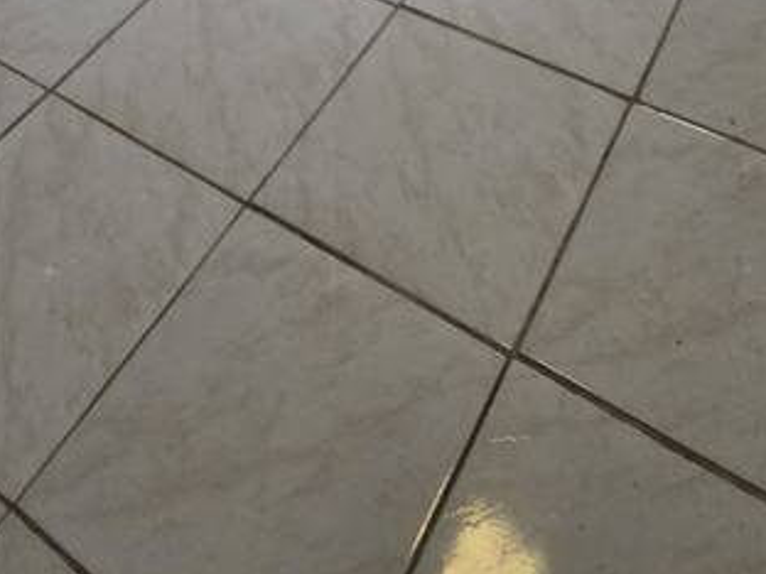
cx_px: 351
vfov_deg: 20.3
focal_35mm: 45
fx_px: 996
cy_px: -513
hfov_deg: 42.0
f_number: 1.9
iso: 320
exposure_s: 1/240
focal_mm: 2.2
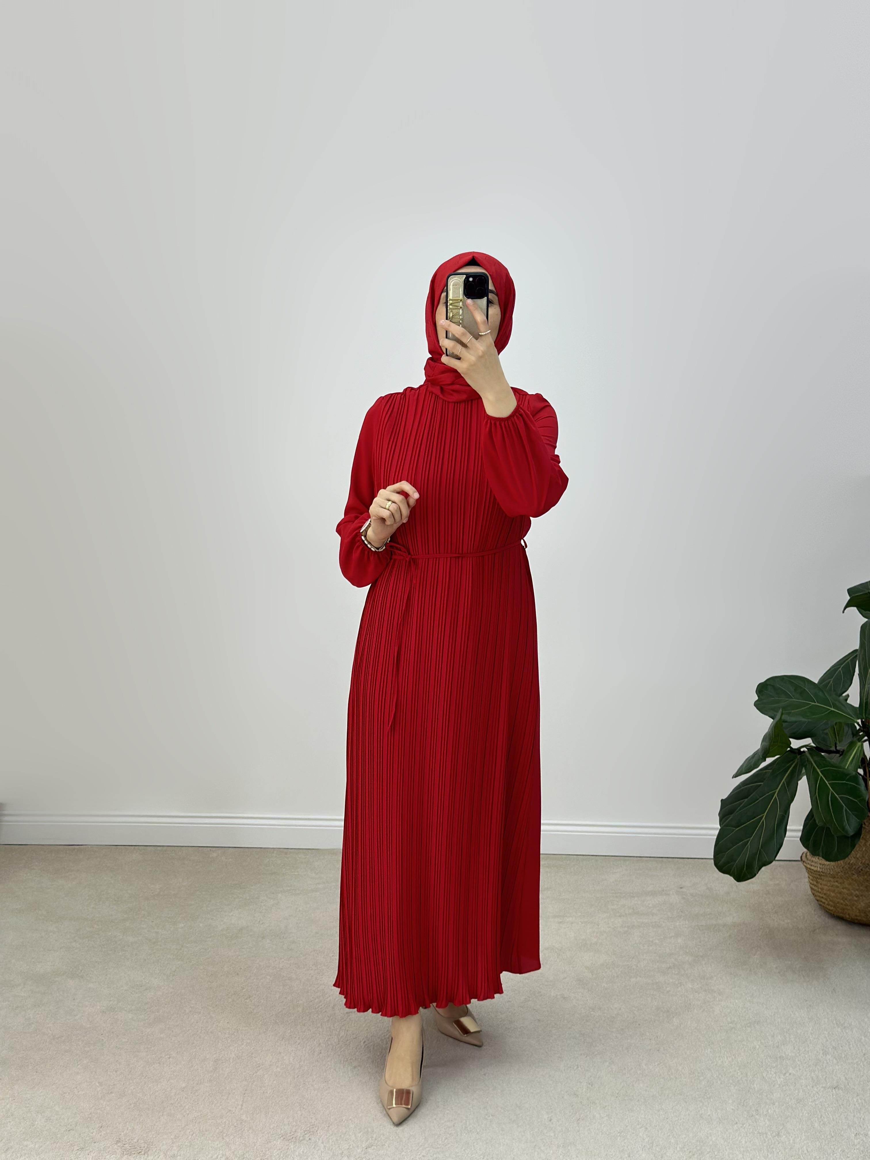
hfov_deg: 30.3
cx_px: 435
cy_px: 580
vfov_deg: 39.7
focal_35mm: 48
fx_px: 1609
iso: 80
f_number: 1.78
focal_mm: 6.86
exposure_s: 1/264
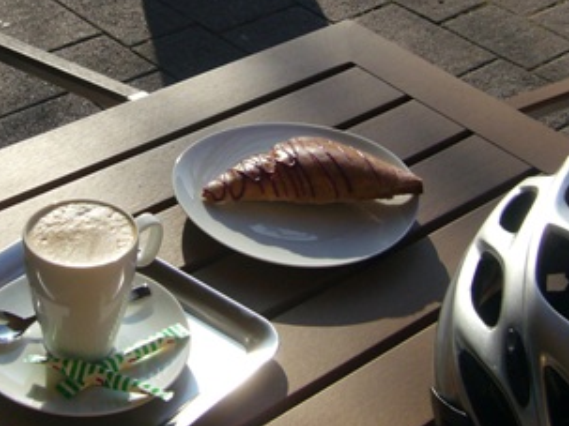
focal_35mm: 74
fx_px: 1216
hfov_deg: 26.2
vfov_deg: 19.7
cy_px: 77
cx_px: 197
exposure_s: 1/500
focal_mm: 5.8
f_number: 5.6
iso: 100
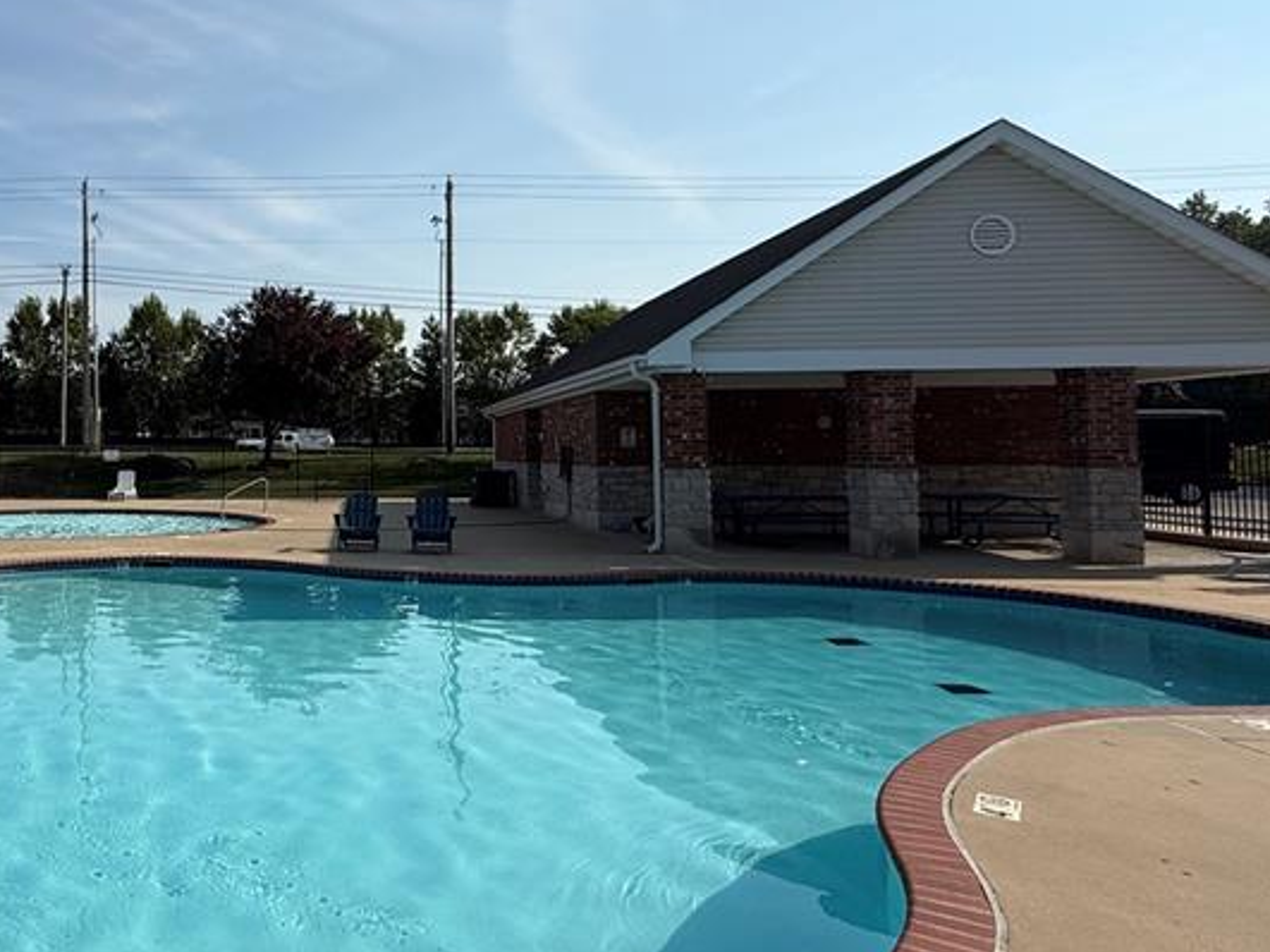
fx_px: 990
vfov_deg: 51.1
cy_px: 399
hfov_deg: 58.9
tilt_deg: +3.7
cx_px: 208
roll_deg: +0.1
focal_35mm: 27
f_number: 2.2
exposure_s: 1/3289
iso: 50
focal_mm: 2.22
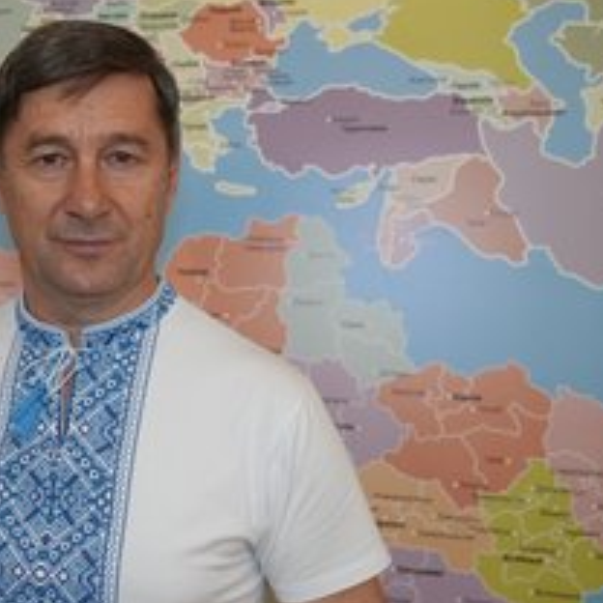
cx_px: 67
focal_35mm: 54
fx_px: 1064
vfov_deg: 31.6
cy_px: 323
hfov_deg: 30.3
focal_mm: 33
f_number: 4
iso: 4000
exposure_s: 1/160
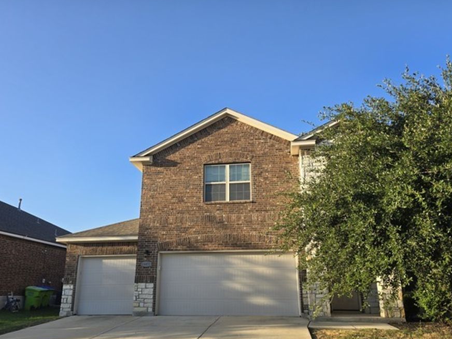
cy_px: 193
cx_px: 224
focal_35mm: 27
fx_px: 353
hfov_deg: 65.3
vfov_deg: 51.2
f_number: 1.7
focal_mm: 6.3
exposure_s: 1/287
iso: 12
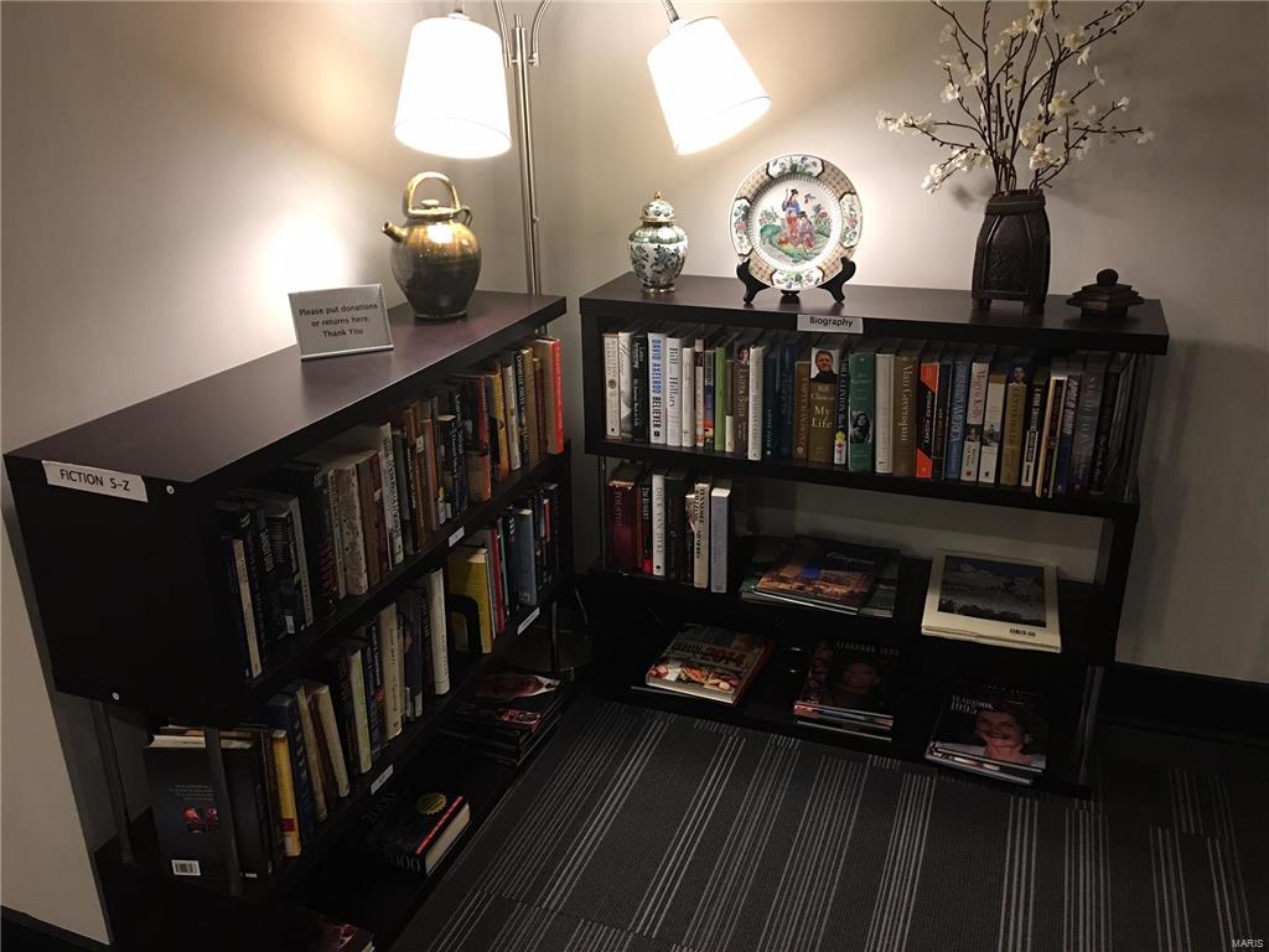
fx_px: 1063
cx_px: 634
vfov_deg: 48.2
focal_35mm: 29
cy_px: 476
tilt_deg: -20.1
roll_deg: +1.6
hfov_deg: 61.7
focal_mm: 4.15
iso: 80
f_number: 2.2
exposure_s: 1/15
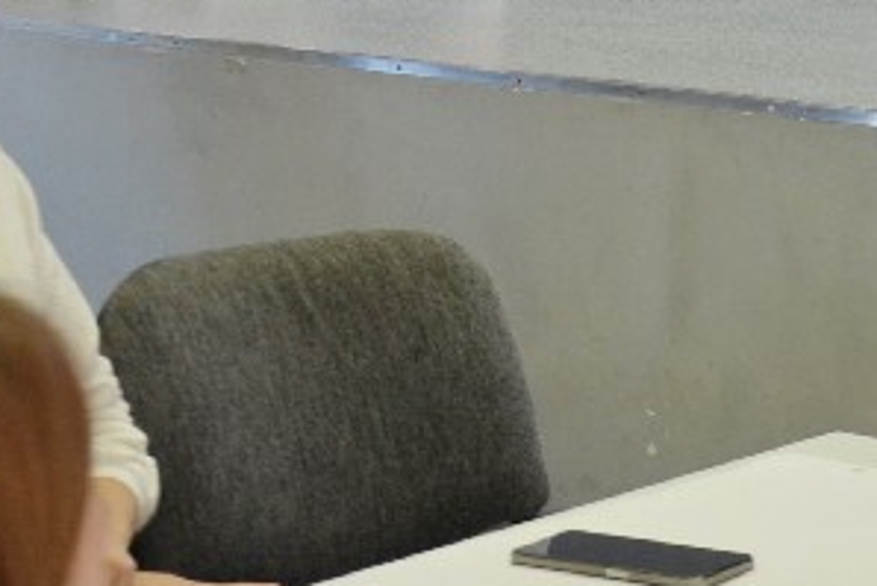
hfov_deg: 13.5
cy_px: 27
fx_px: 3534
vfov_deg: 9.4
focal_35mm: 145
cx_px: 1207
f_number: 3.8
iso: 400
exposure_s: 1/50
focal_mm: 24
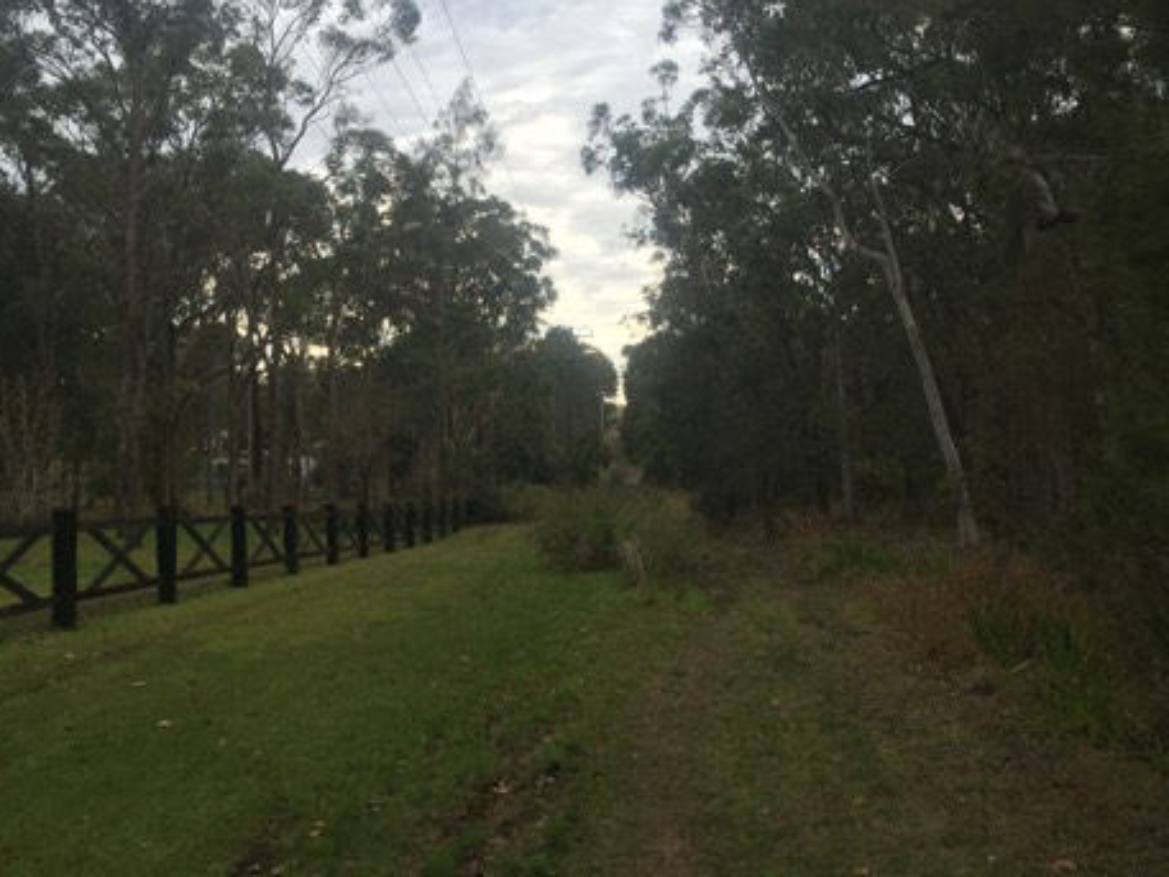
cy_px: 394
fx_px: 1115
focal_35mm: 33
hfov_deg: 55.2
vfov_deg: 42.9
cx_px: 647
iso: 32
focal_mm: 4.15
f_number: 2.2
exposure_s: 1/542
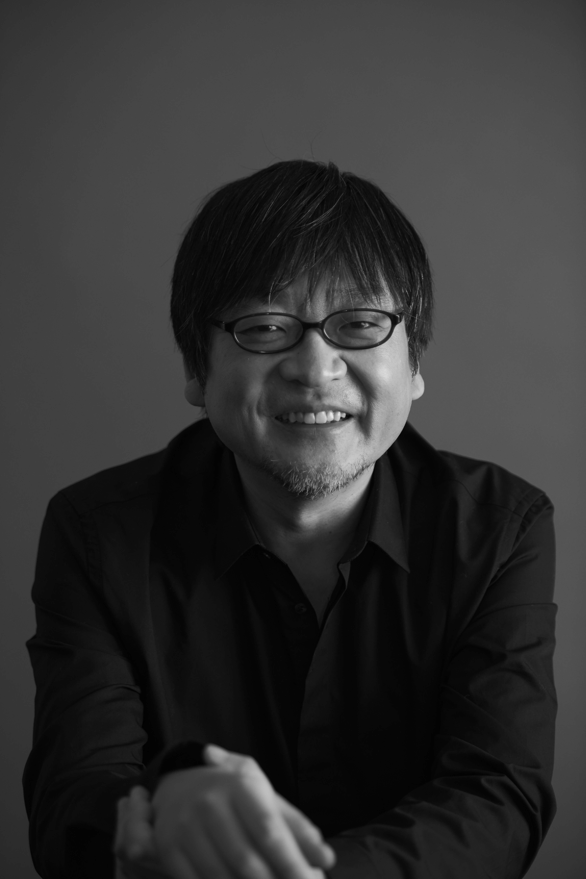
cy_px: 440
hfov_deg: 13.0
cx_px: 293
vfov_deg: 19.5
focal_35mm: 105
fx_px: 2564
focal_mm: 105
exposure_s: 1/15
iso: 640
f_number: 2.8
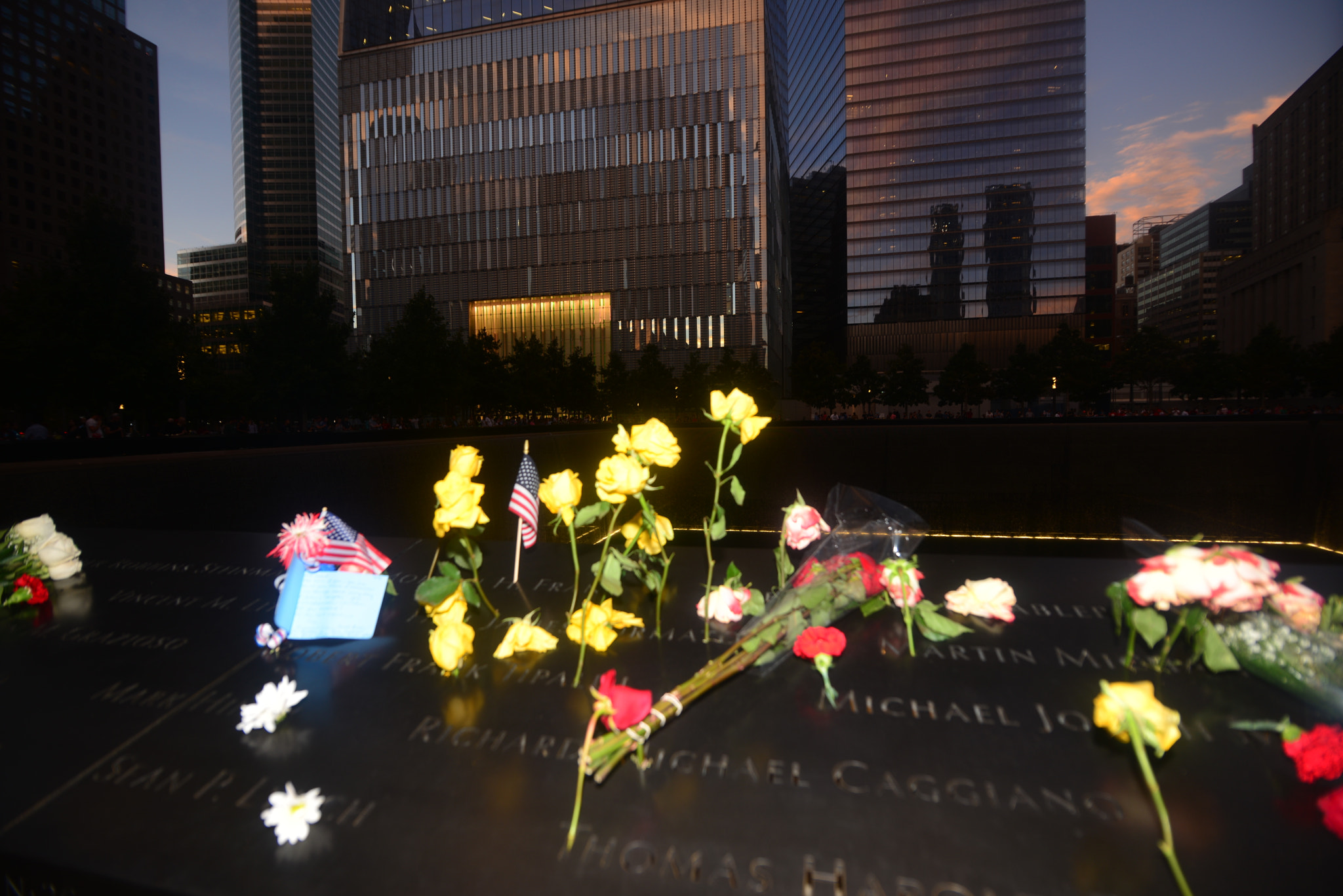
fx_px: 634
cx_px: 672
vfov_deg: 70.5
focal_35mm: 17
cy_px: 448
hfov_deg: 93.3
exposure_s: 1/80
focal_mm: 17
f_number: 4
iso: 100
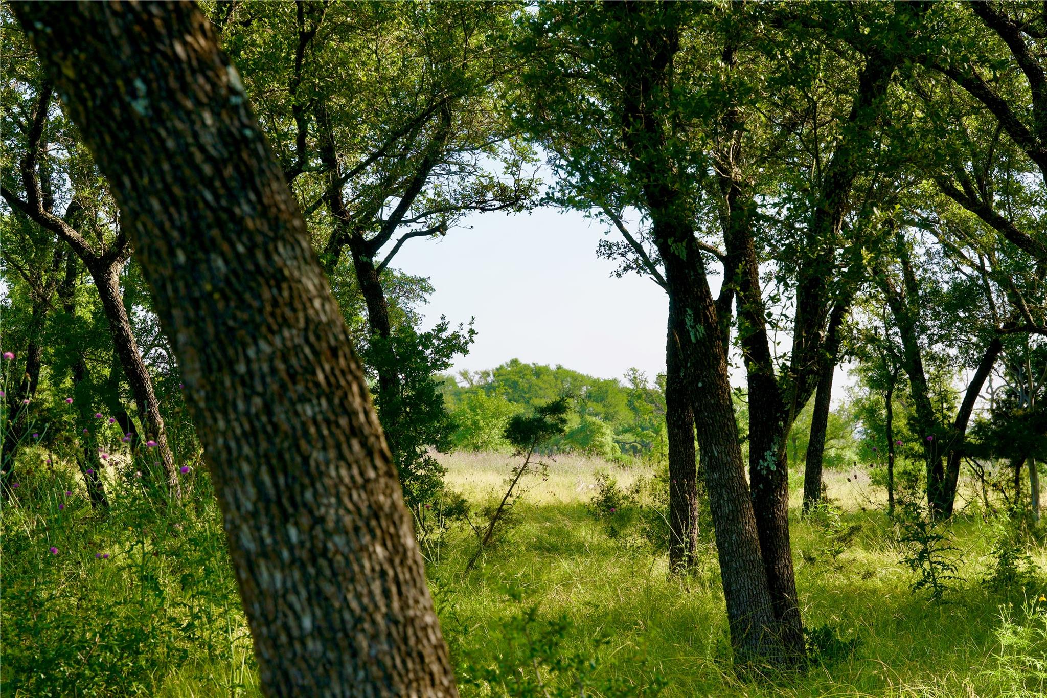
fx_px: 2229
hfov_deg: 26.4
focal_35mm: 77
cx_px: 524
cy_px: 349
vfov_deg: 17.8
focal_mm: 51.1
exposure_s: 1/200
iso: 100
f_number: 5.6
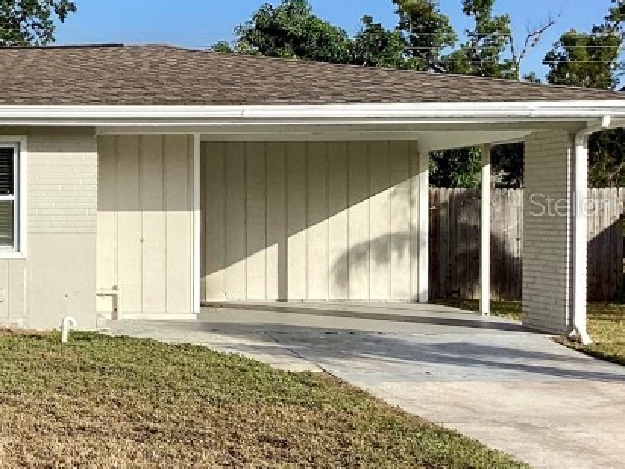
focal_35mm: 77
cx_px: -105
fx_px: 1390
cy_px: 203
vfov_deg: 19.1
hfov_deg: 23.4
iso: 25
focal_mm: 3.3
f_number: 2.4
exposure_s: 1/1567
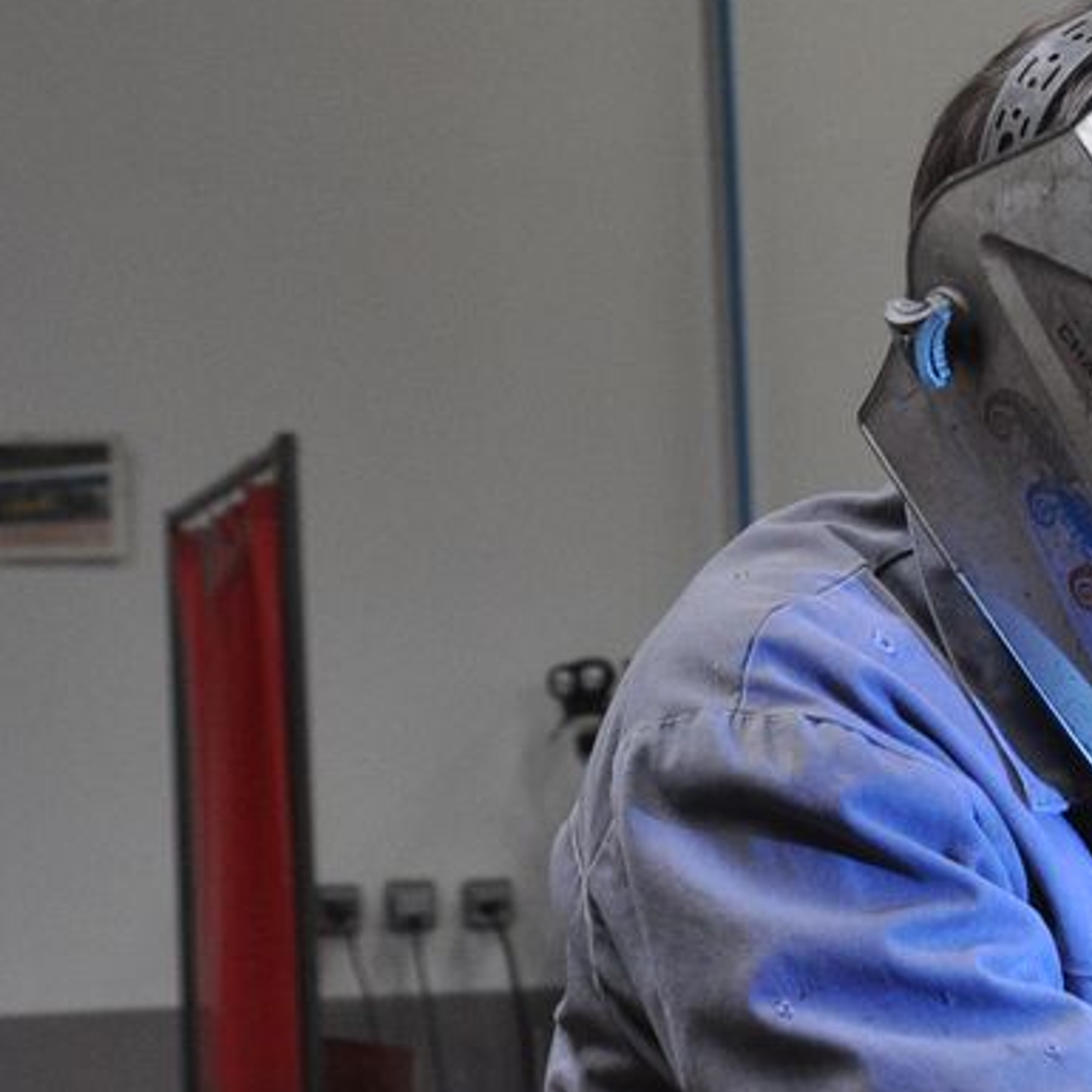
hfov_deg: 11.2
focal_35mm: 148
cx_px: 1736
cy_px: 640
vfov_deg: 11.8
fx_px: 5282
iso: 800
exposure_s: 1/100
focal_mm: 32
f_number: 5.6
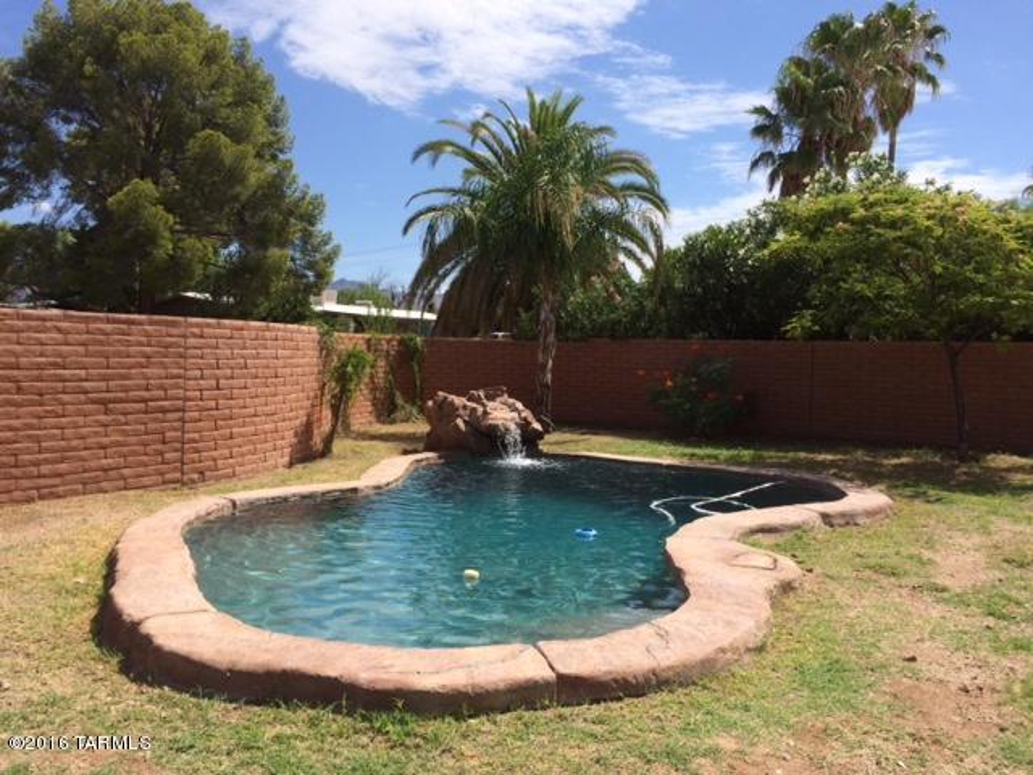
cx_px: 516
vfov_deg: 48.2
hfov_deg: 61.7
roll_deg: -0.8
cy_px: 388
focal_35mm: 29
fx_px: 865
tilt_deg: -2.8
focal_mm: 4.15
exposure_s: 1/2564
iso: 32
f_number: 2.2
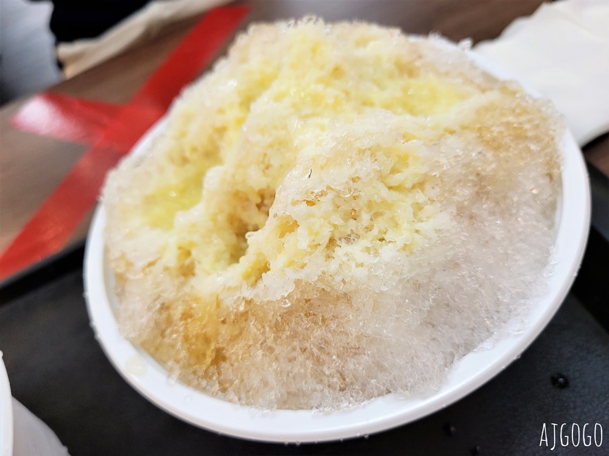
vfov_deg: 53.1
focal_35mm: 26
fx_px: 457
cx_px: 304
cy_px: 228
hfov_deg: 67.3
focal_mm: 5.4
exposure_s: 1/120
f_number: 1.8
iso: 250
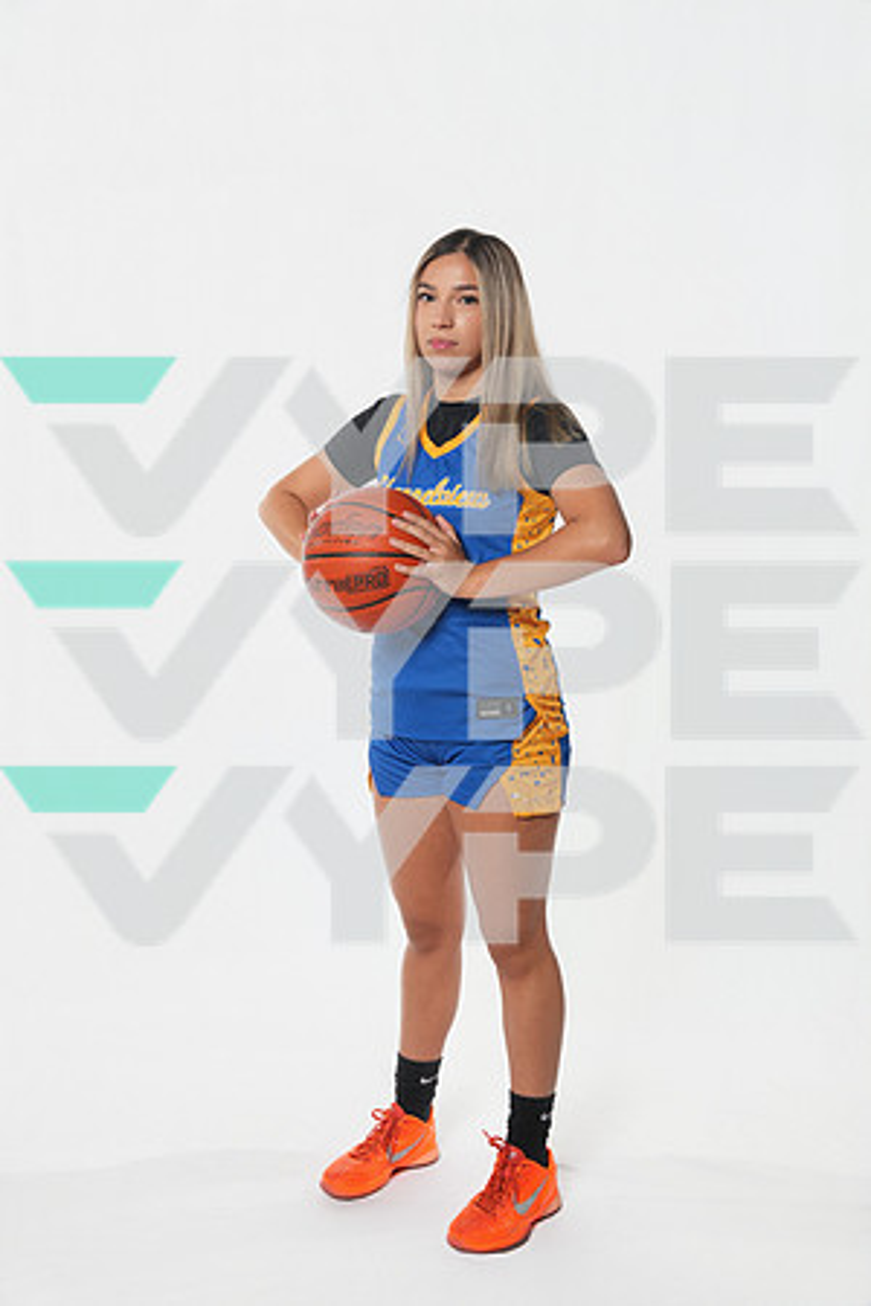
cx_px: 436
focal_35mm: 46
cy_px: 653
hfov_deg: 29.2
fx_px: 1673
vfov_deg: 42.7
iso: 500
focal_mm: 46.1
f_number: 7.1
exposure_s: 1/125
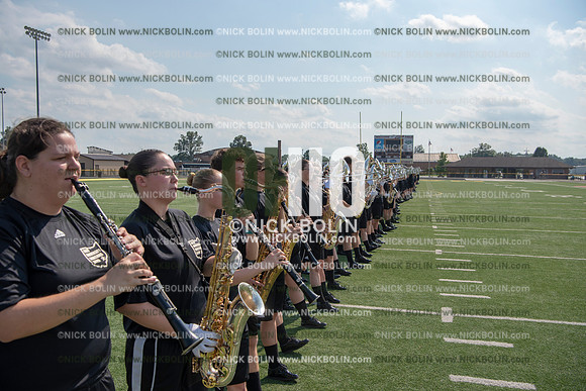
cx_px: 293
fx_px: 521
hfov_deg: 58.7
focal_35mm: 32
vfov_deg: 41.1
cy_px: 196
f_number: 5.6
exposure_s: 1/2000
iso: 200
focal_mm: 32
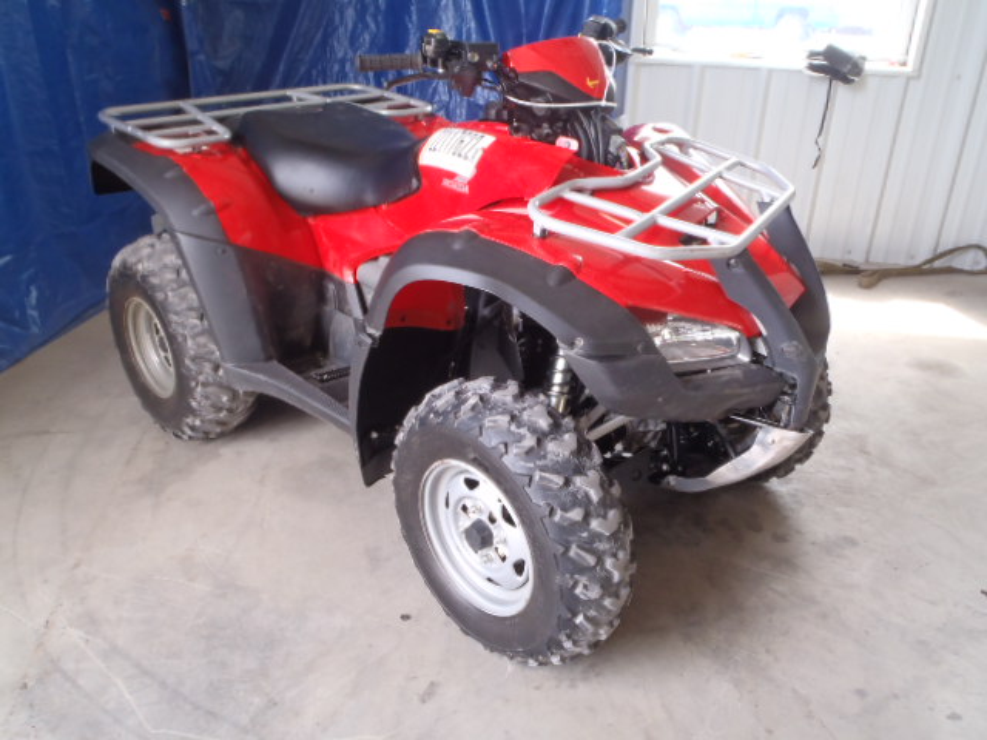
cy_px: 370
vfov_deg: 49.7
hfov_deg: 63.4
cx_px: 494
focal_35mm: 28
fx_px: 798
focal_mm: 5
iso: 100
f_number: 3.5
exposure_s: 1/30
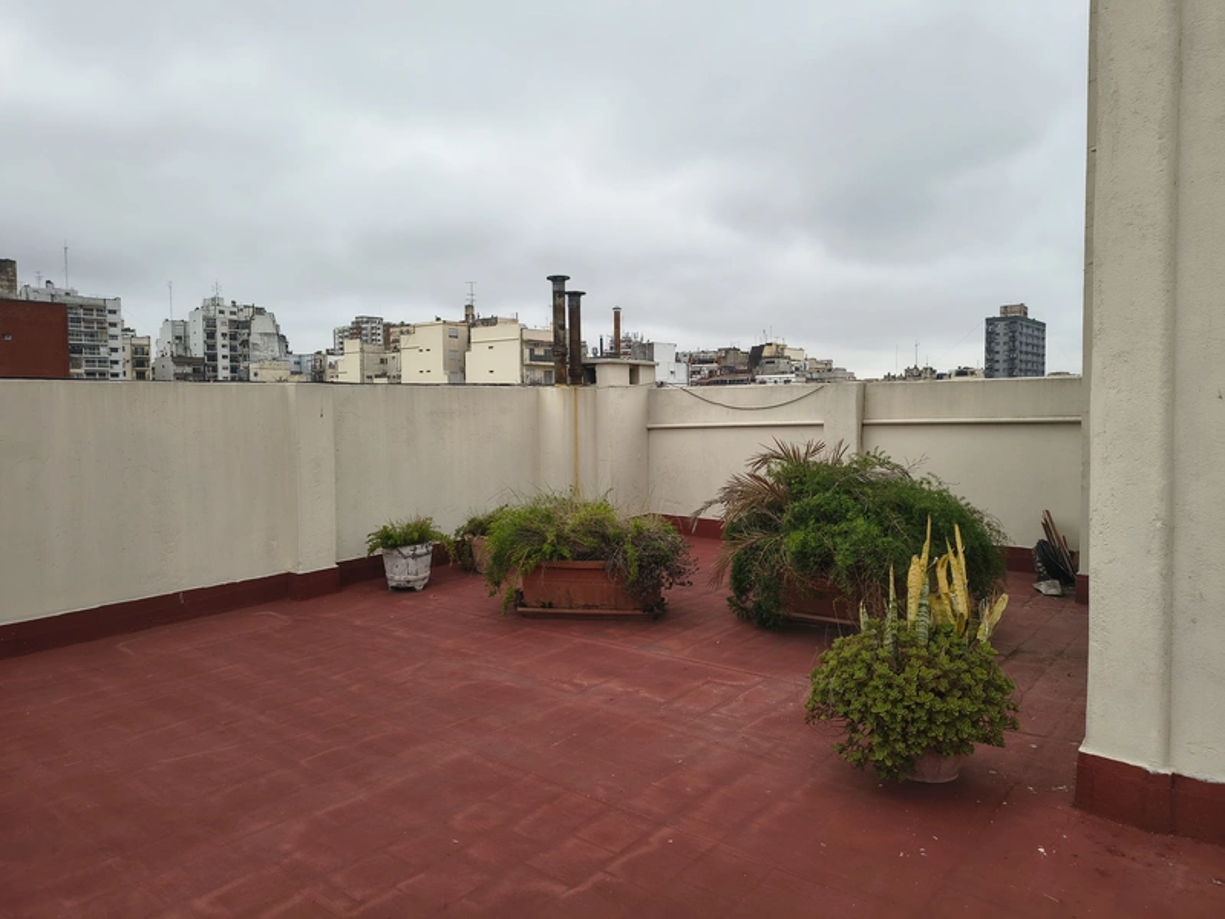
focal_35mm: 24
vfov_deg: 56.8
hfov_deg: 71.6
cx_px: 612
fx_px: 849
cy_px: 460
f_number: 1.8
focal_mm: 5.56
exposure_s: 1/490
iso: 101
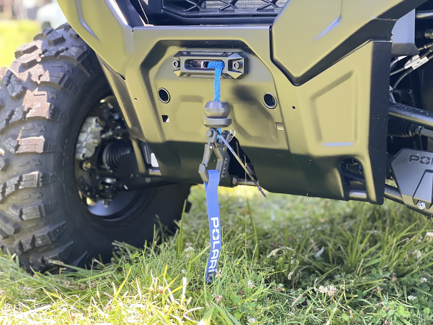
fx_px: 963
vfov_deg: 19.1
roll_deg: -0.4
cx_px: 216
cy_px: 162
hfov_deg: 25.3
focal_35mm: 77
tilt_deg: -8.2
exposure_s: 1/121
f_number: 2.8
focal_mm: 9
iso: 125
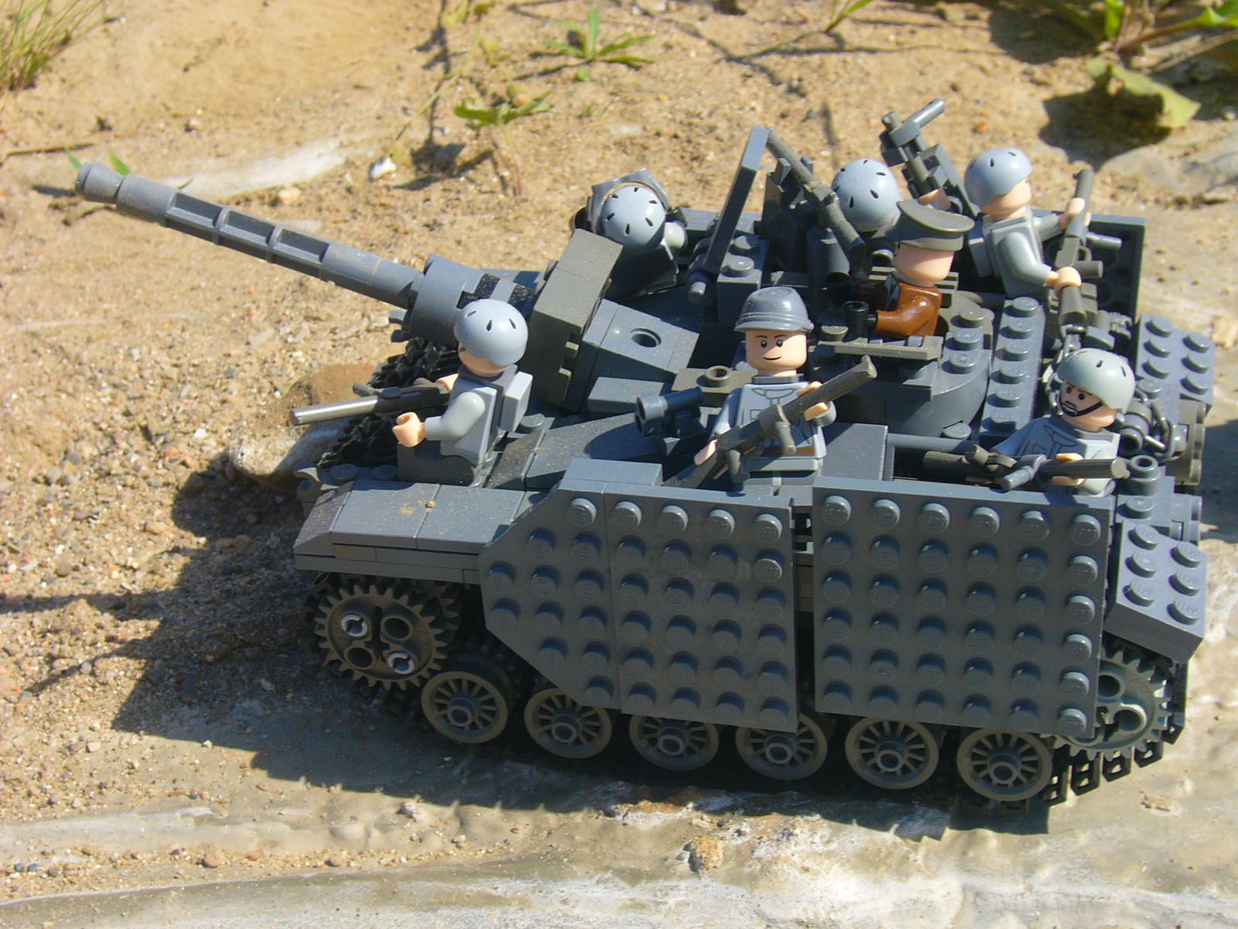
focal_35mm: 66
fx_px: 2360
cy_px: 464
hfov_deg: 29.4
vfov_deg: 22.3
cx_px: 619
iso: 64
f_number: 8
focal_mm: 11
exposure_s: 1/160
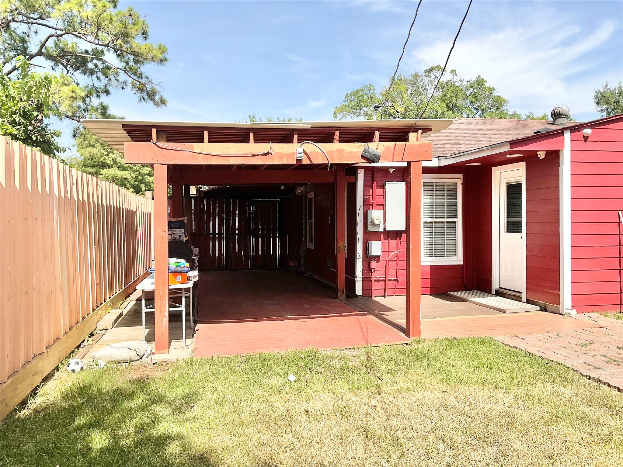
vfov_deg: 48.2
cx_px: 312
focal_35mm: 29
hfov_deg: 61.7
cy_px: 234
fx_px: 522
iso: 16
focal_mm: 3
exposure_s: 1/1577
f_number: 1.8
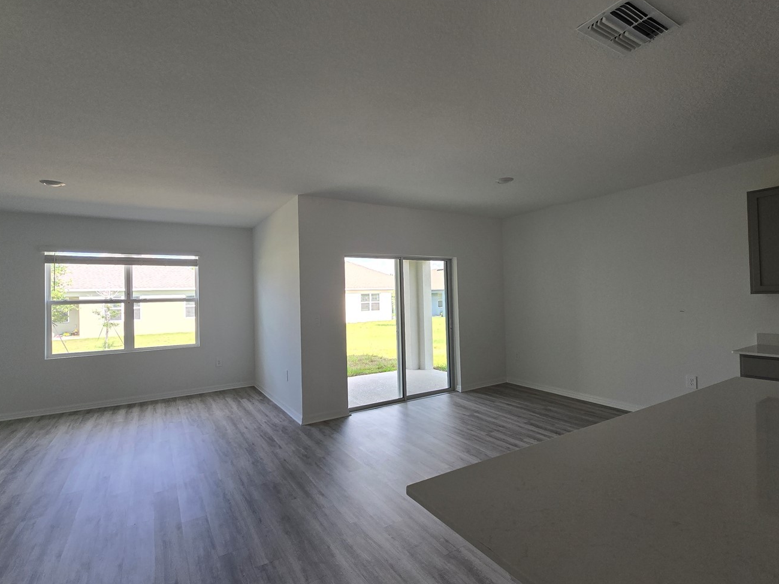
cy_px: 293
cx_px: 406
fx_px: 360
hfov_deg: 94.4
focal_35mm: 16
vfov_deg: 78.1
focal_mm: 2.2
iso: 64
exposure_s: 1/120
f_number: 2.2
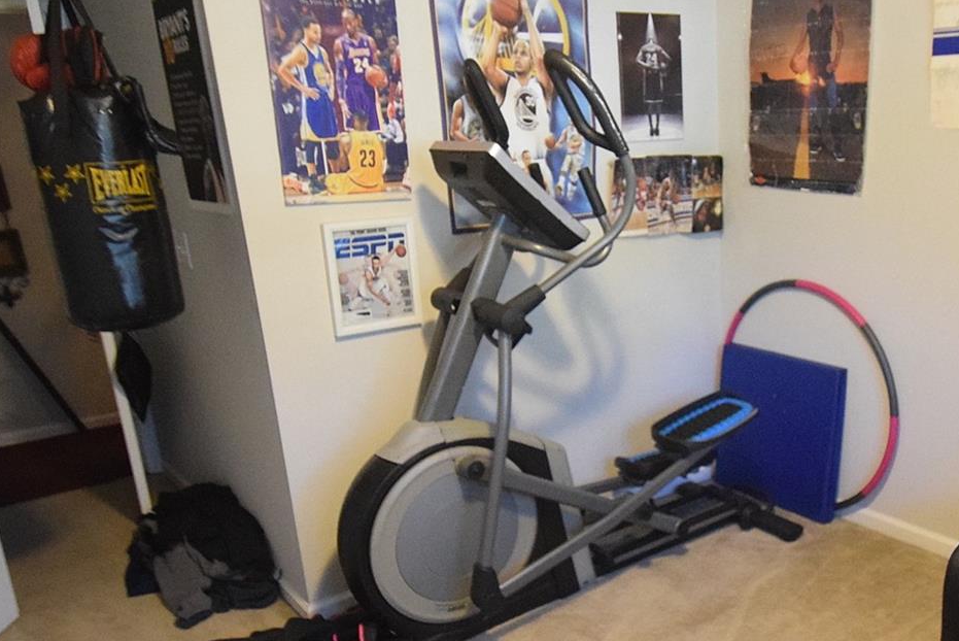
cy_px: 340
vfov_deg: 40.0
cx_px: 653
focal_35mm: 33
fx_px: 880
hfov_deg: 55.8
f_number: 3.5
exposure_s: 1/60
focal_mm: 10
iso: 4000
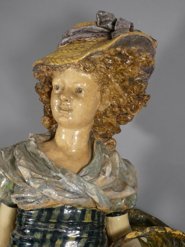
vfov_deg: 39.7
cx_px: 92
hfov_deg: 30.3
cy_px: 124
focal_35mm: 48
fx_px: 342
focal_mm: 8.6
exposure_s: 1/80
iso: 200
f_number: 3.8
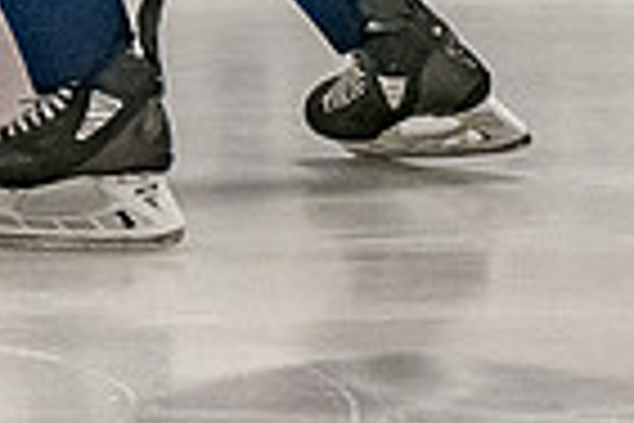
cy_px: -584
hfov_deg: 2.1
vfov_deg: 1.4
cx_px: -9
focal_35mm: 983
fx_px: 17310
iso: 1250
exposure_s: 1/800
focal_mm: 110
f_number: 3.5
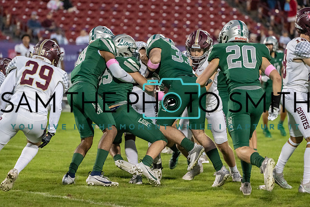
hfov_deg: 7.5
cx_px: 155
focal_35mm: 274
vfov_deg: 5.0
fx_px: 2360
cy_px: 104
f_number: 5.6
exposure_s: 1/800
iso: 8000
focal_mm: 274
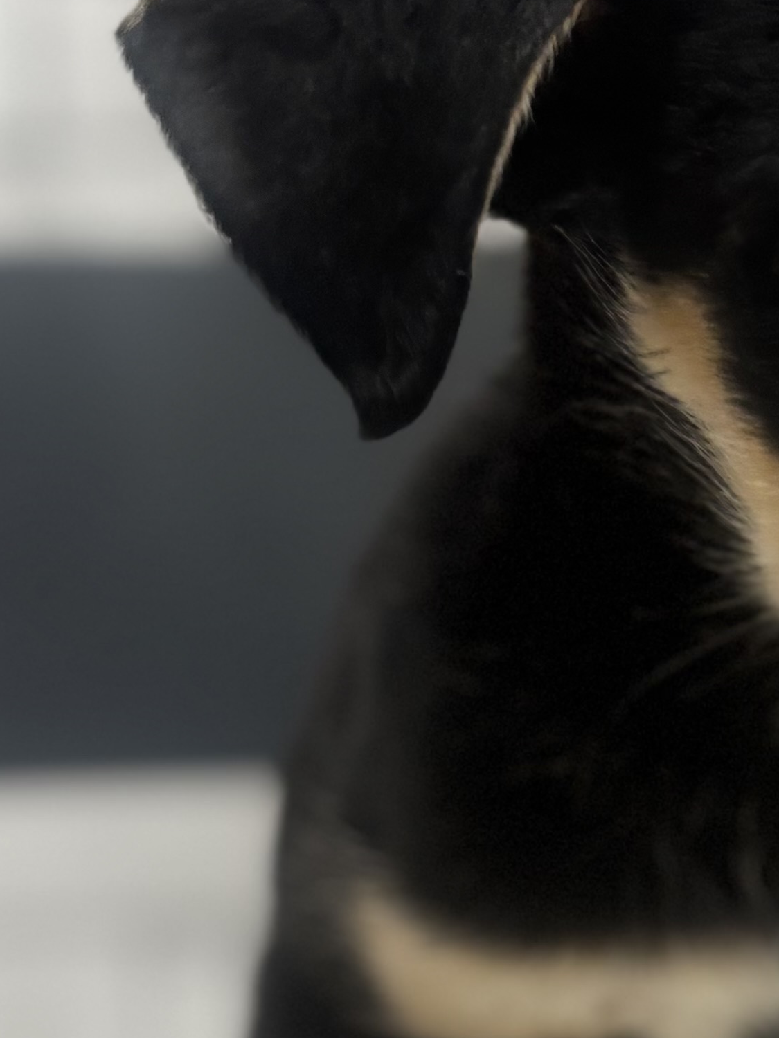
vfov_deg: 19.7
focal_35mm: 99
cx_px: 978
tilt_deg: -7.5
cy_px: 748
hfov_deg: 14.4
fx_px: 2971
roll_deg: +1.1
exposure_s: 1/60
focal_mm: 5.96
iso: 125
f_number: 1.6
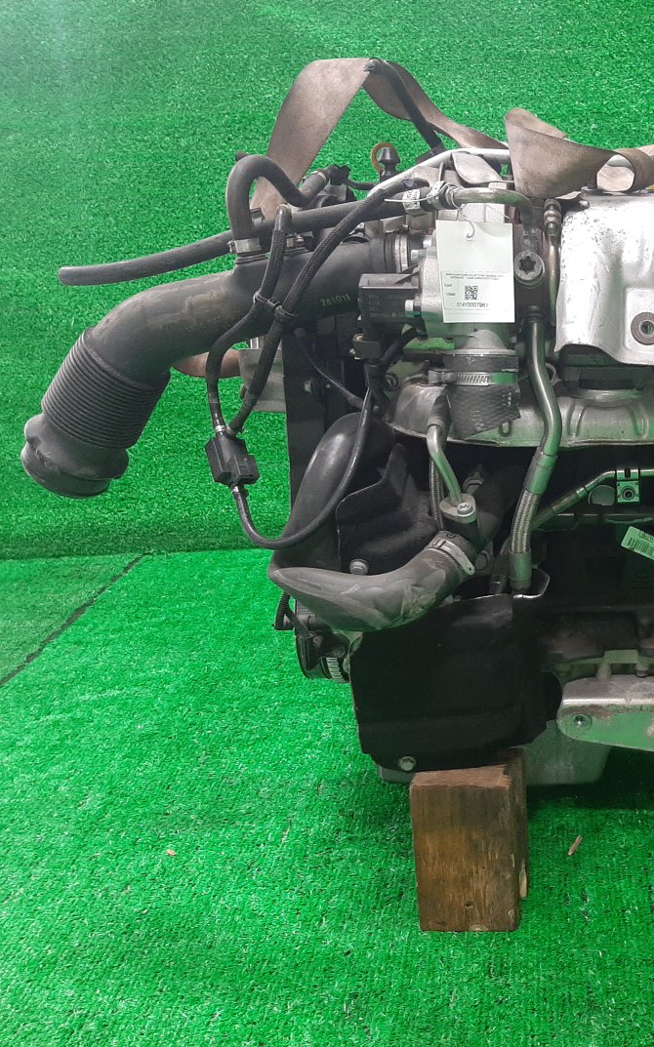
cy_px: 524
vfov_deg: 52.8
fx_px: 1056
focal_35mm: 37
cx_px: 616
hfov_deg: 32.3
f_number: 1.7
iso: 165
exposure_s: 1/50
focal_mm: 3.93
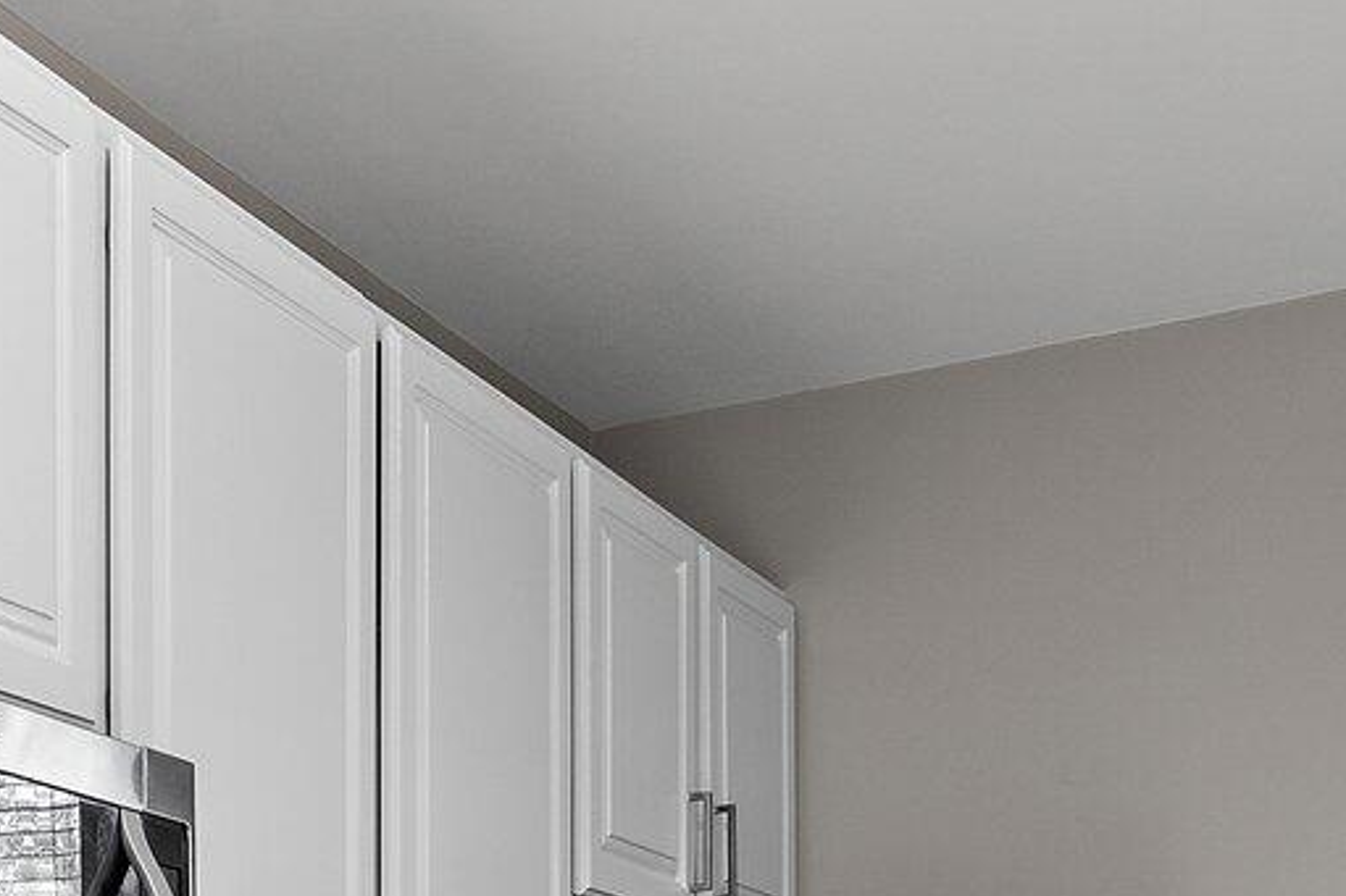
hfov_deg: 26.9
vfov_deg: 18.2
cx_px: -187
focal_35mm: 68
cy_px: 1260
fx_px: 2541
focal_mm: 17
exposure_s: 1/3
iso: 400
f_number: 11
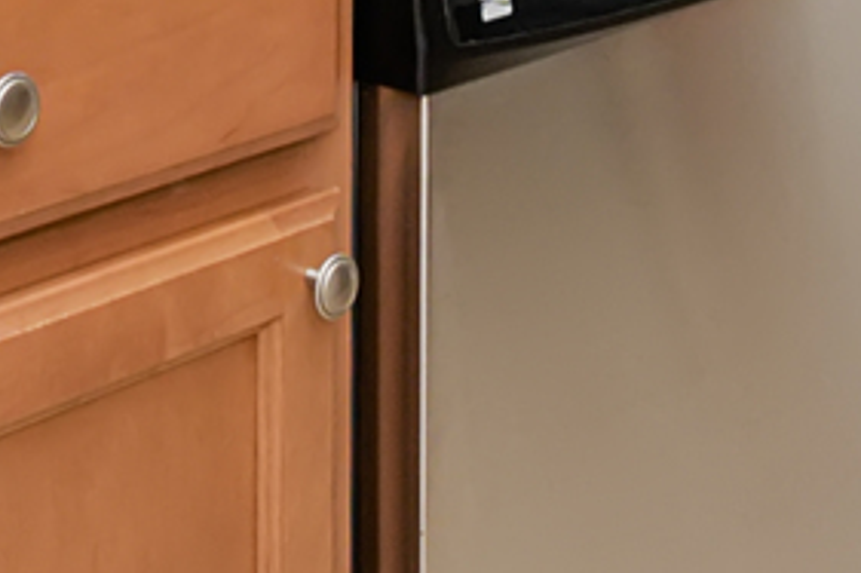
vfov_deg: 11.8
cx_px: -21
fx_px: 2342
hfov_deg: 20.1
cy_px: -711
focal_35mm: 98
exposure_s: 1/160
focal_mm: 11.5
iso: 250
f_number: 7.1
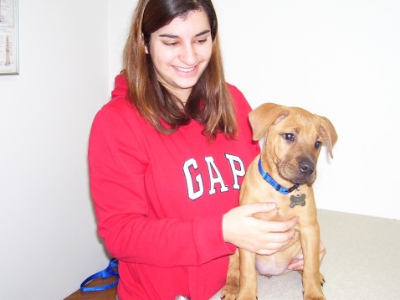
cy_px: 129
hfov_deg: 43.8
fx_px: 497
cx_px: 178
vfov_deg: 33.5
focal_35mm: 43
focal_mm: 5.6
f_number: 2.7
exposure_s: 1/60
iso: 80
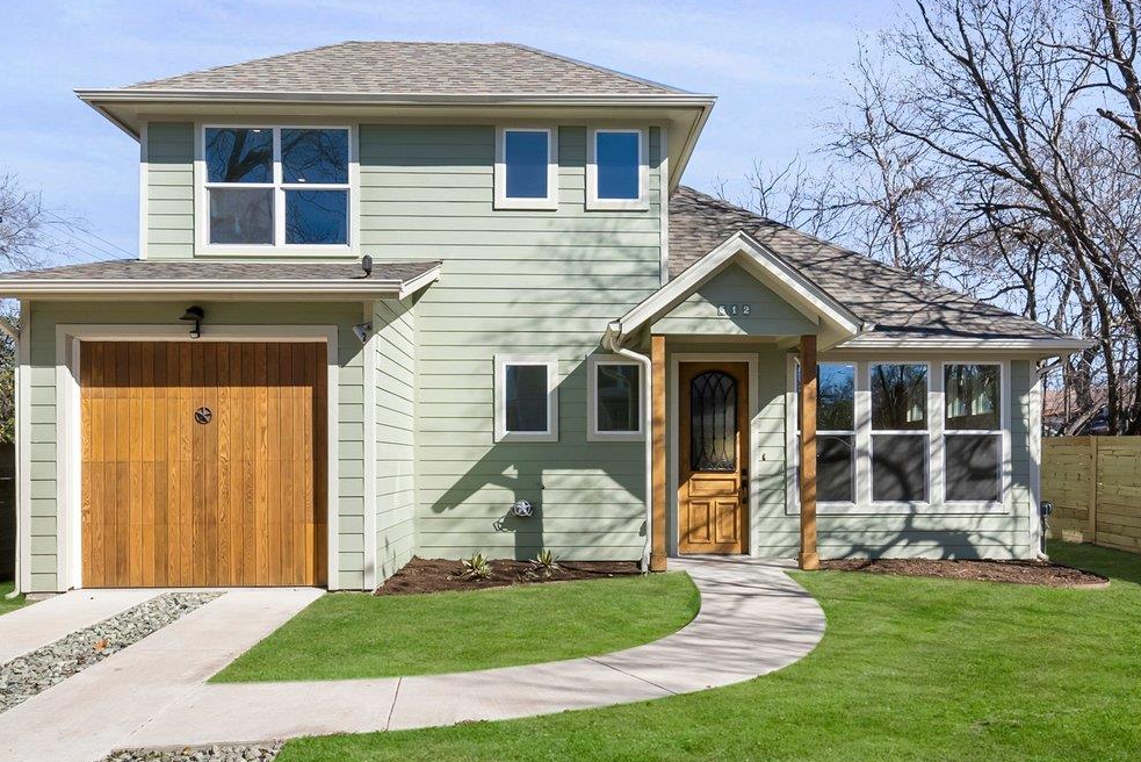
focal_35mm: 25
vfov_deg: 51.1
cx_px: 575
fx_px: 793
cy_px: 448
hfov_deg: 71.5
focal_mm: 12
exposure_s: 1/60
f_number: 11
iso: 400
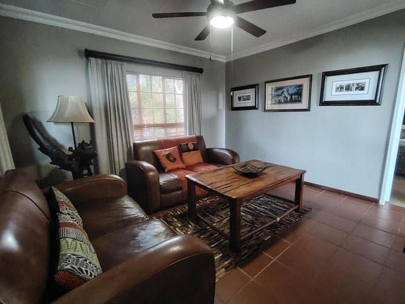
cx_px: 202
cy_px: 152
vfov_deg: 74.7
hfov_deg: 91.0
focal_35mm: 17
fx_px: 199
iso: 644
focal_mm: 1.42
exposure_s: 1/33.3
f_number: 2.2
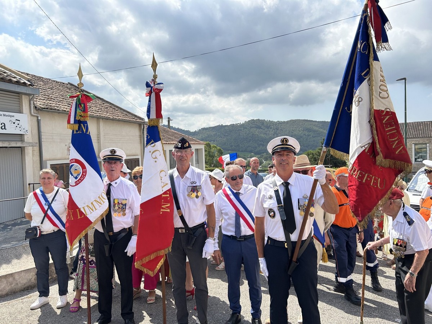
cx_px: 216
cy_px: 162
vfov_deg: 53.1
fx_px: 324
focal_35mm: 26
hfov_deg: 67.3
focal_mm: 5.7
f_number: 1.5
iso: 50
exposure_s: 1/4115
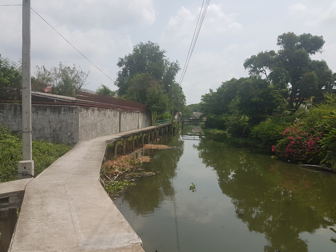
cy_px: 126
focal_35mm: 26
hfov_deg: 67.3
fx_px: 252
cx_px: 168
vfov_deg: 53.1
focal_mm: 4.2
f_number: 1.7
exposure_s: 1/2872
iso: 40
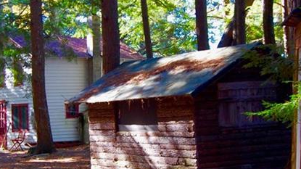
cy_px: 89
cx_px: 143
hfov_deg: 22.9
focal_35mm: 93
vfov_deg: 13.0
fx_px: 742
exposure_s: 1/80
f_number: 4.5
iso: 400
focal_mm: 24
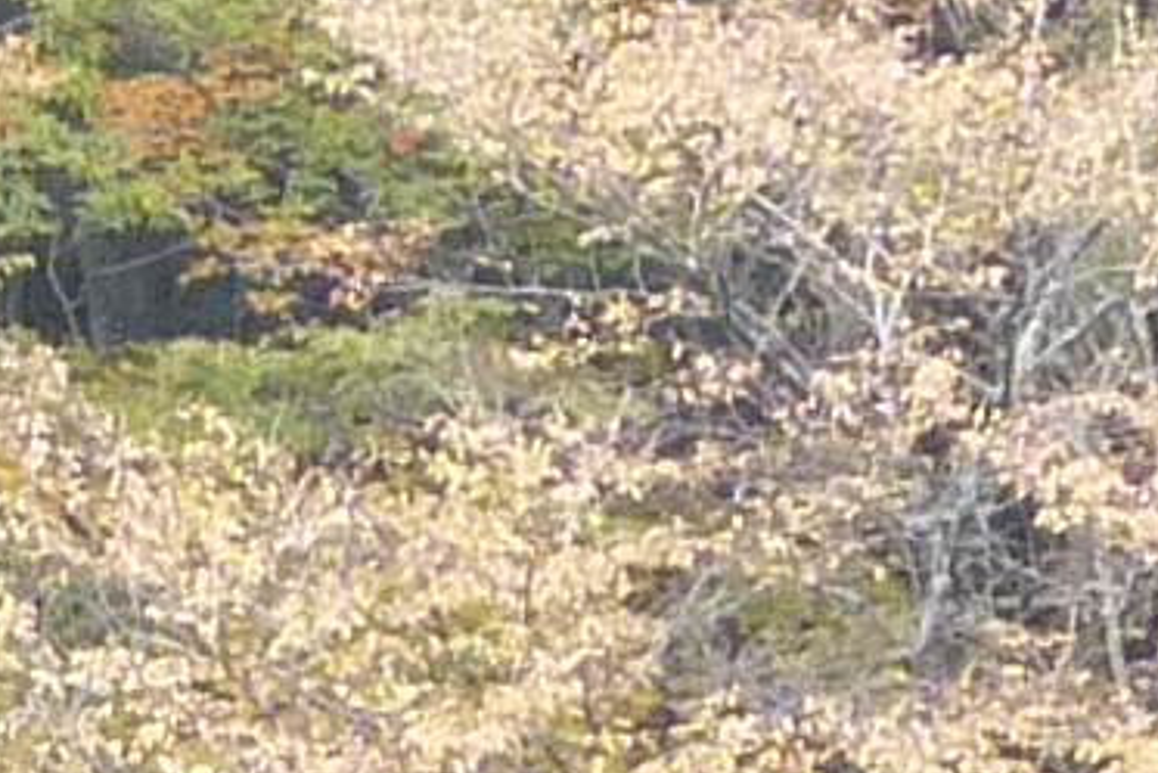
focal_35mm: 919
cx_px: -1708
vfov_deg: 1.5
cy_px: 2204
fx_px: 29571
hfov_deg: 2.2
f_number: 4.3
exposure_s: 1/40
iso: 200
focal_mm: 14.7
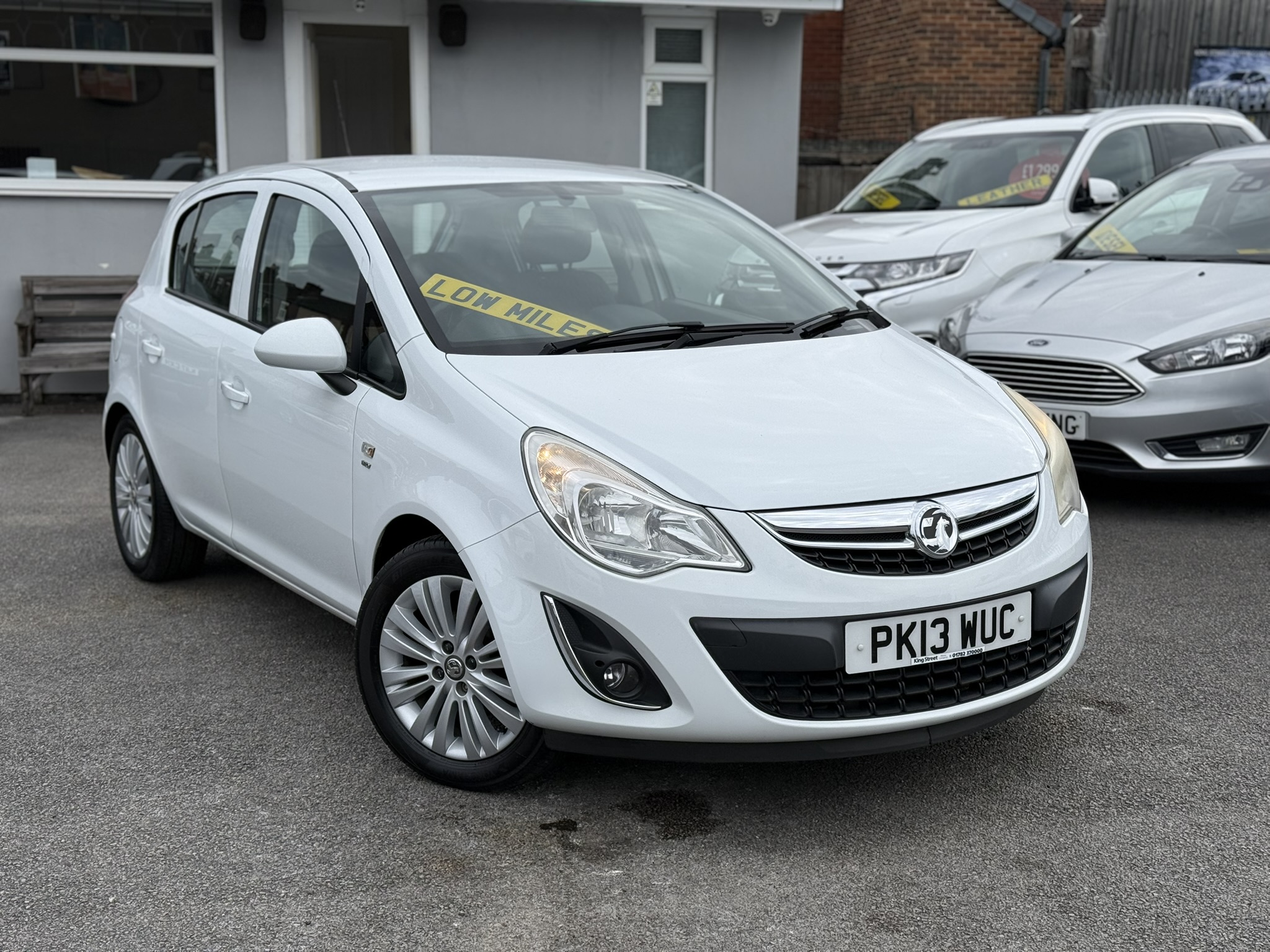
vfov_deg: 30.3
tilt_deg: -9.4
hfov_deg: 39.7
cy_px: 476
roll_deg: -0.7
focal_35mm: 48
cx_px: 635
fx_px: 1761
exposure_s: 1/3226
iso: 64
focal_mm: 6.76
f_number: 1.78
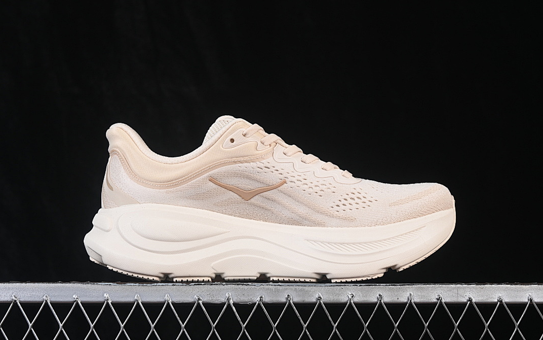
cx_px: 270
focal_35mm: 77
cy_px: 168
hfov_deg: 26.8
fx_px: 1139
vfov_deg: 16.9
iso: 160
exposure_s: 1/80
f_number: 8
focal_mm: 50
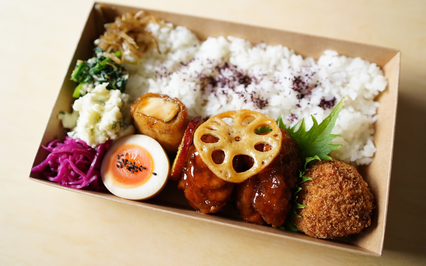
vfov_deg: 35.3
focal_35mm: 36
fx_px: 418
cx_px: 211
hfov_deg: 54.0
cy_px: 124
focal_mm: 35
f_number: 2.5
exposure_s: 1/400
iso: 1600
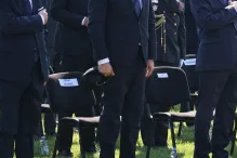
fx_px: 2343
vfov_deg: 3.9
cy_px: -7
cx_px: 330
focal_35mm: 356
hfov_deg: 5.7
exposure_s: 1/1000
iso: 160
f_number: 2.8
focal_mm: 84
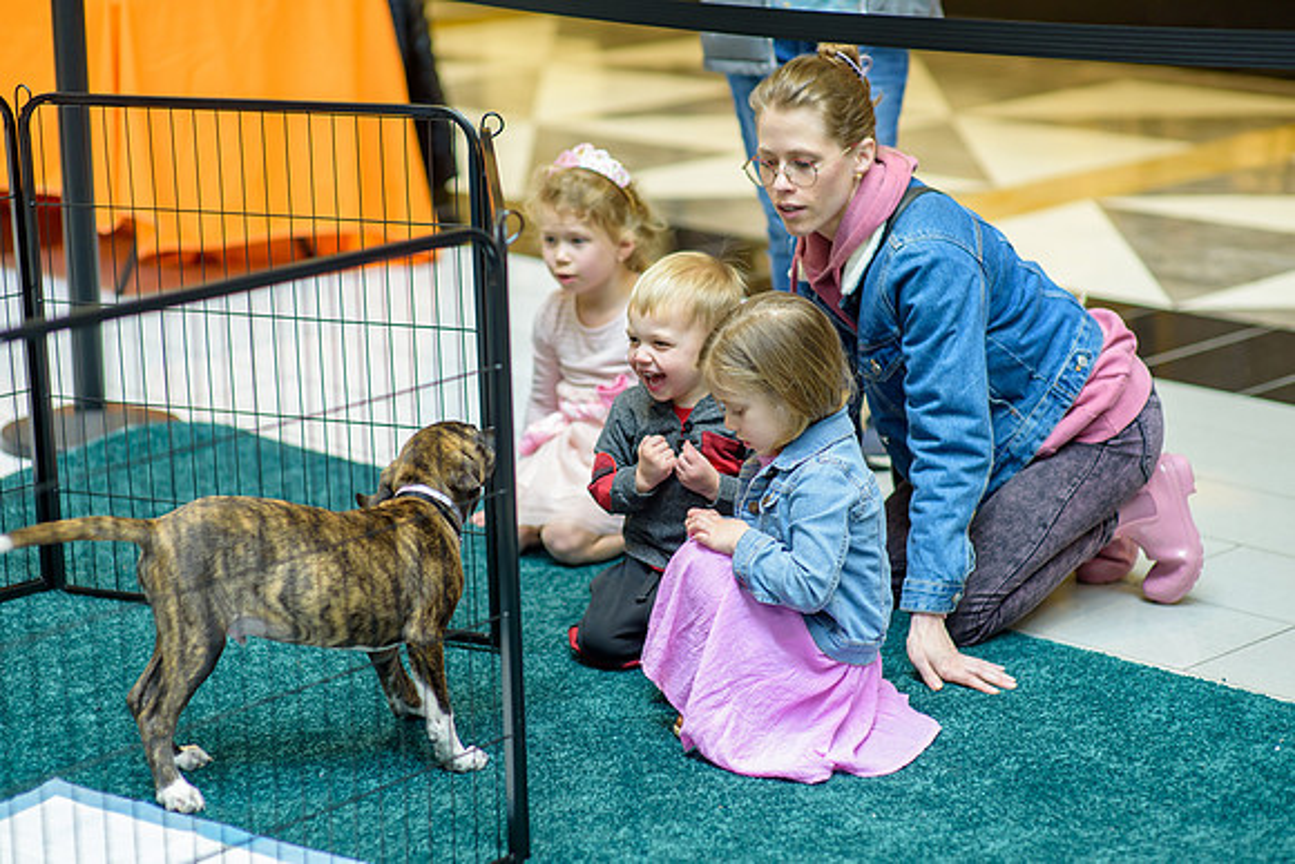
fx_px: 3058
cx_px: 648
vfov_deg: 16.1
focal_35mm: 85
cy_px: 432
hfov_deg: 23.9
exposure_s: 1/160
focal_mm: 85
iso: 800
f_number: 2.2
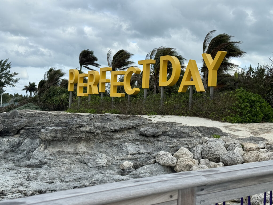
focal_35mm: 48
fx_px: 379
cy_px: 102
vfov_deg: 30.3
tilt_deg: +0.3
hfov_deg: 39.7
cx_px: 136
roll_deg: -2.1
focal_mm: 6.86
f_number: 1.78
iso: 64
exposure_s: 1/2611
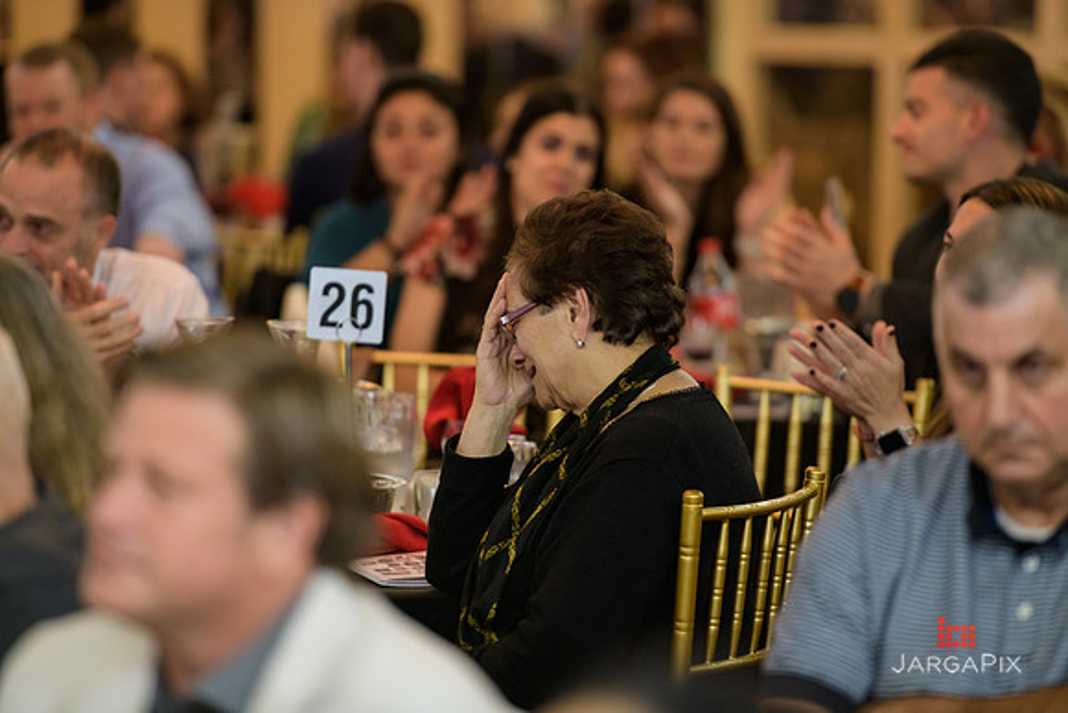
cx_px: 534
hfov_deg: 10.3
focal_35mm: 200
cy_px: 356
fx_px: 5934
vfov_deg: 6.9
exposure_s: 1/125
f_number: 3.2
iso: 1000
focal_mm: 200
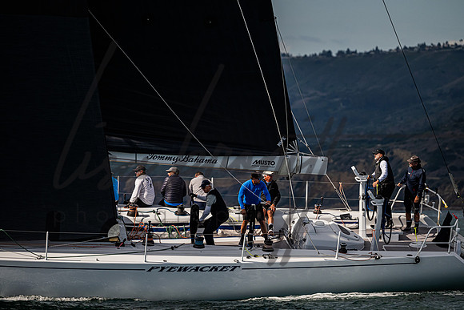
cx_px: 232
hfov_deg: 5.8
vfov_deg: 3.9
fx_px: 4547
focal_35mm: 353
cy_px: 123
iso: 400
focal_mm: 290
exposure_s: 1/5000
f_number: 5.6
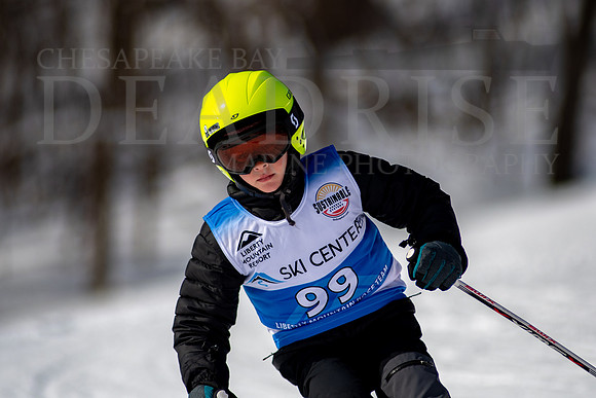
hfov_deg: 4.2
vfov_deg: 2.8
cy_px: 199
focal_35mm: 491
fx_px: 8133
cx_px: 325
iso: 100
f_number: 2.8
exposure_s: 1/6400
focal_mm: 300
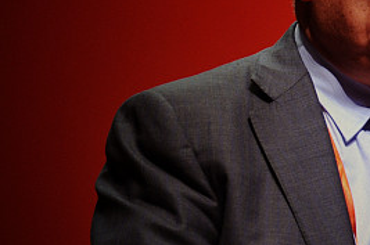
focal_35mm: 599
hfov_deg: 3.4
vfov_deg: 2.3
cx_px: 543
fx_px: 6145
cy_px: 63
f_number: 4.5
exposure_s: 1/80
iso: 1600
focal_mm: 200
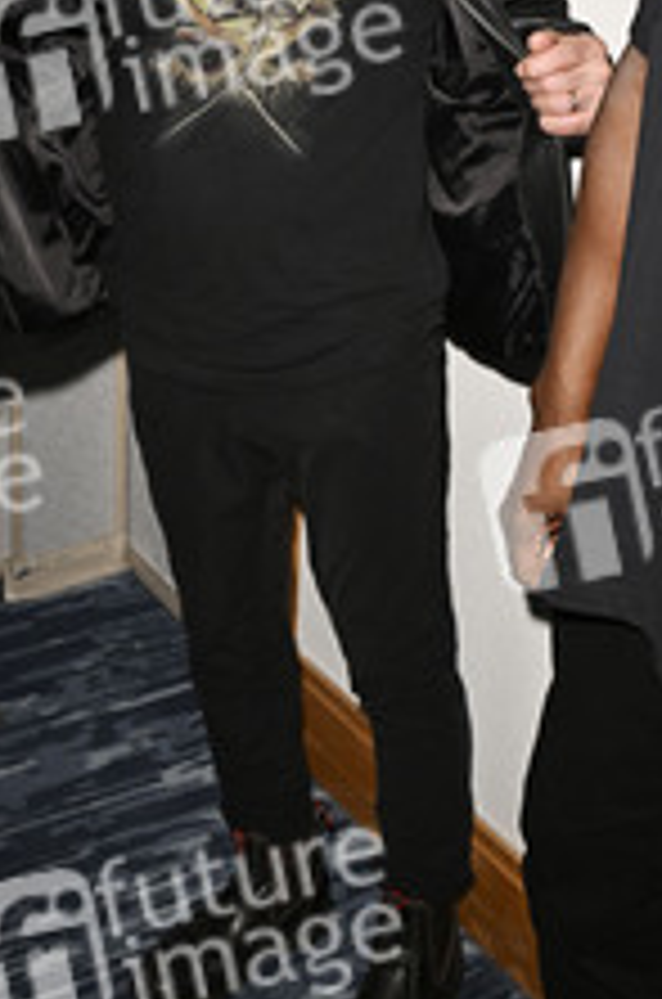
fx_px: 1801
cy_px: 261
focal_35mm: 65
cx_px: 302
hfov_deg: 20.8
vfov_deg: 30.5
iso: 1250
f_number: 5.6
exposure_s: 1/250
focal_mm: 36
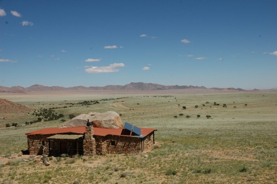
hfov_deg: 53.2
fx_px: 277
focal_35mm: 36
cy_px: 92
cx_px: 138
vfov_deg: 36.8
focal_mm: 24
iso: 200
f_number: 9
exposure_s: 1/800
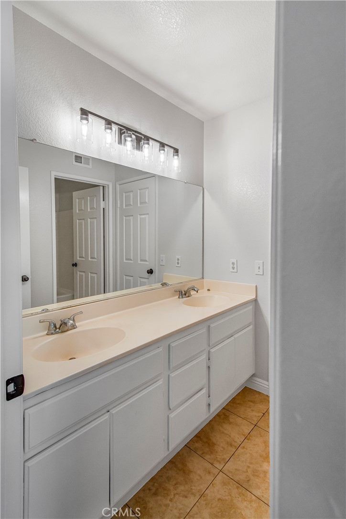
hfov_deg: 73.7
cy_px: 260
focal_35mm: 16
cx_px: 173
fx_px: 231
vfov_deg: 96.7
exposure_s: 1/60
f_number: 8
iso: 400
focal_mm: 11
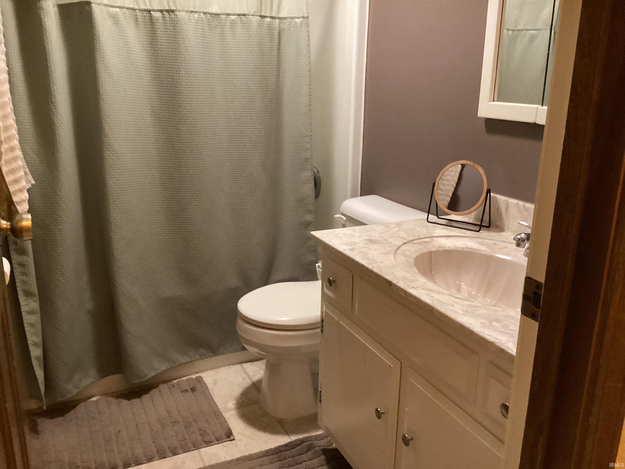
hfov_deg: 58.4
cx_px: 312
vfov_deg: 45.4
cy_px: 234
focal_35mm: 31
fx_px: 560
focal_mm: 3.3
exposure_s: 1/30
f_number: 2.4
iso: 640
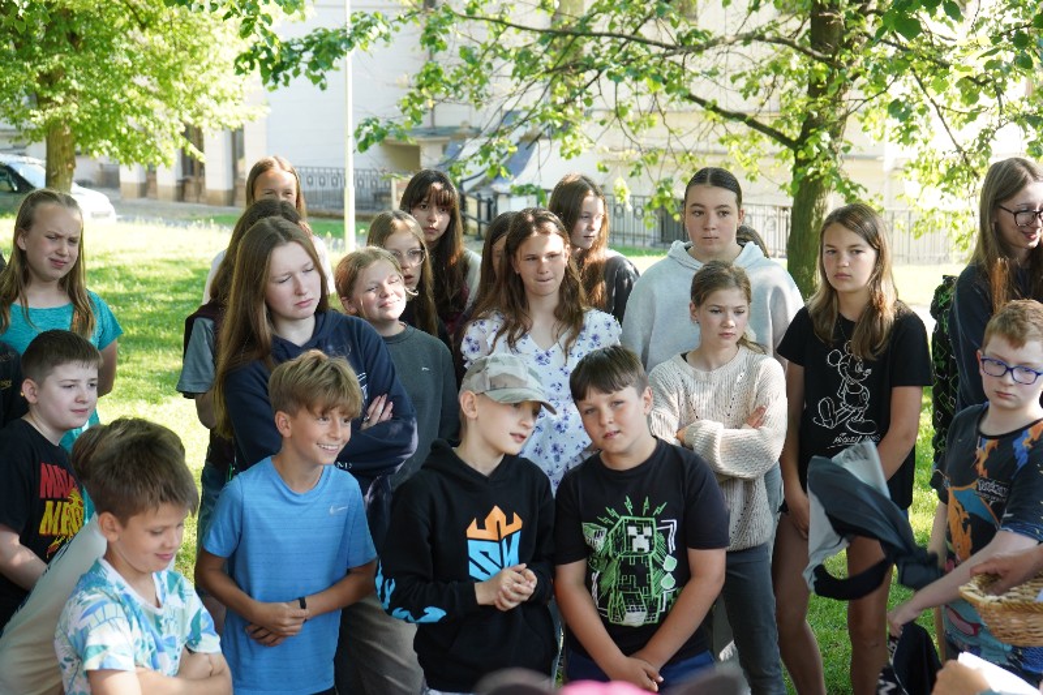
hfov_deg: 36.3
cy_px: 348
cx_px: 522
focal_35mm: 55
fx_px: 1593
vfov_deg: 24.6
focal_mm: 55
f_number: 5
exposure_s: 1/160
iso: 500
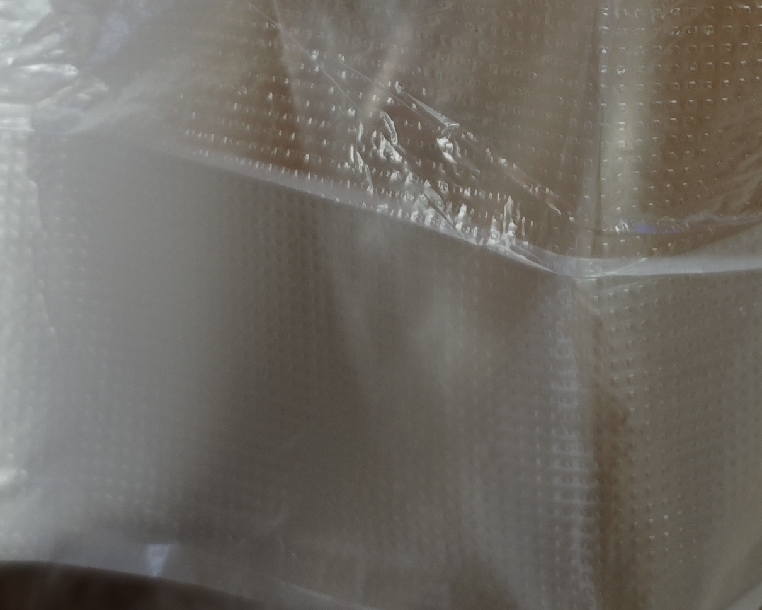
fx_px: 1714
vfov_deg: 18.4
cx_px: 511
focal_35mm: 76
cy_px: -244
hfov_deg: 24.9
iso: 500
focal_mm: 6.55
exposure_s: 1/50
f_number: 1.6
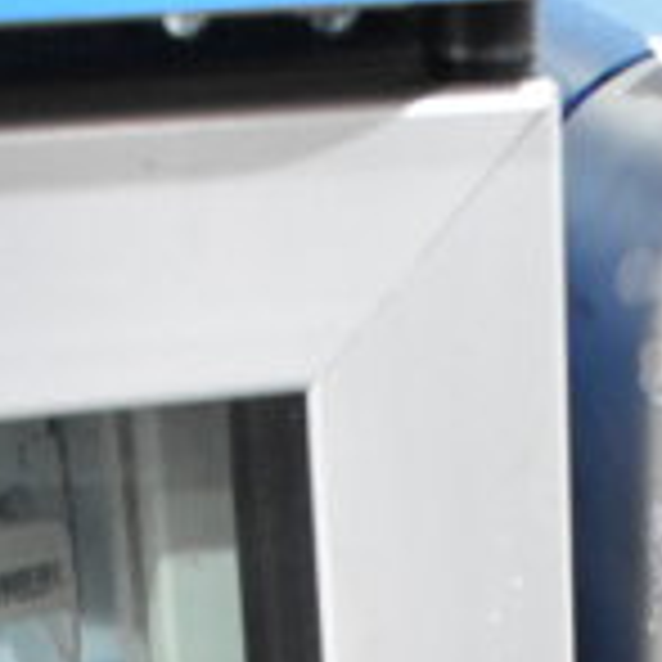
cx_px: 1139
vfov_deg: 9.6
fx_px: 3440
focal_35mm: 159
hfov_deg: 10.4
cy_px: 1660
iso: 6400
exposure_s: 1/100
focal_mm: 20
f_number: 5
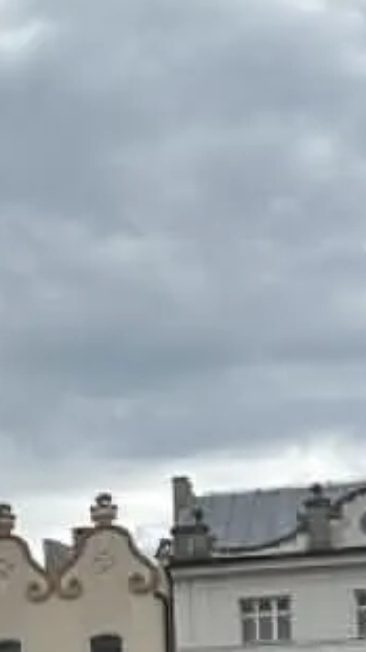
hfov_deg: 9.9
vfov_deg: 19.2
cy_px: 656
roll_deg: -2.8
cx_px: -494
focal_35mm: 108
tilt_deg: +10.4
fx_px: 1866
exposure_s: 1/6623
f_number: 1.8
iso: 80
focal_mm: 6.9
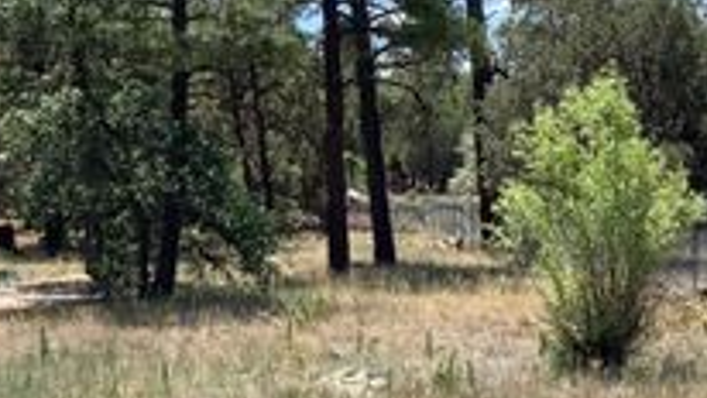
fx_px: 1538
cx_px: 254
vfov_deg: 14.7
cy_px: 91
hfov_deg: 25.8
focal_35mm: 82
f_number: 2.4
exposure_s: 1/867
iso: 25
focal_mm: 3.3
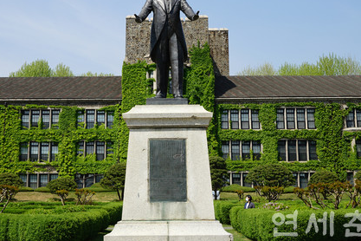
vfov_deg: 22.9
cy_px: 78
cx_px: 164
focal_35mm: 59
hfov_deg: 33.9
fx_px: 592
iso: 64
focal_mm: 41
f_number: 8
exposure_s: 1/200
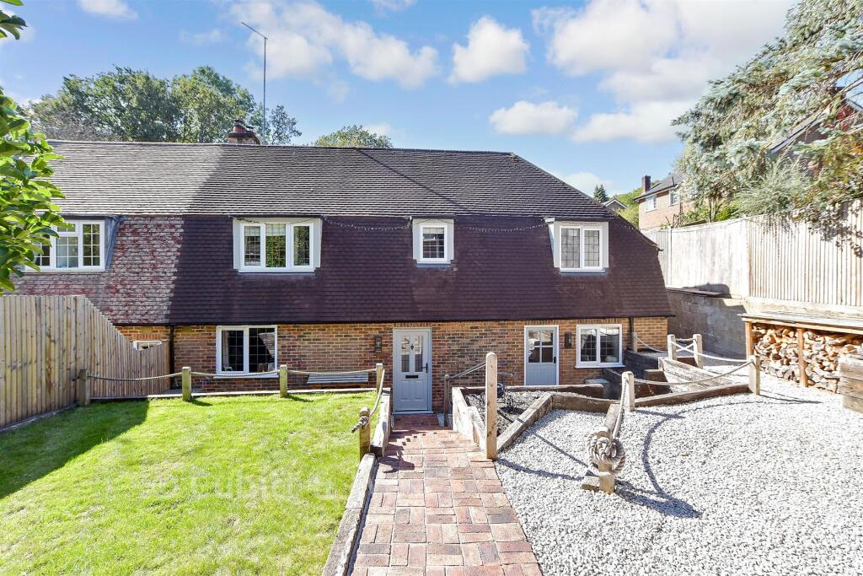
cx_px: 432
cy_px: 288
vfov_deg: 77.3
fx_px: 360
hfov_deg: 100.4
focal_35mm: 15
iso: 160
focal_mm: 10
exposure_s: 1/125
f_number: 8
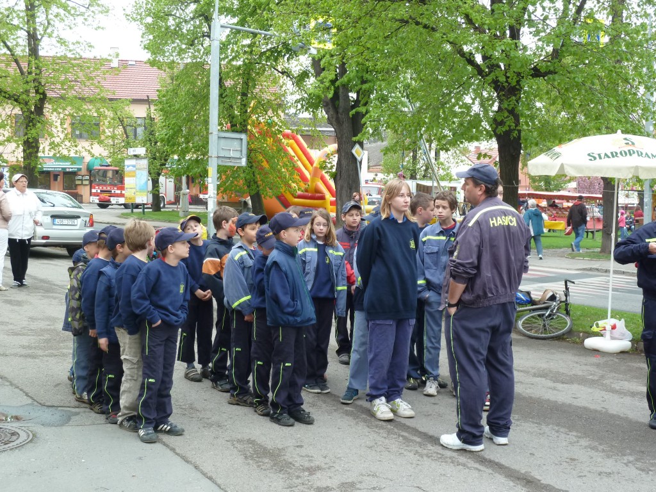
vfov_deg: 30.3
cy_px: 246
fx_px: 910
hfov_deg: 39.7
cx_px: 328
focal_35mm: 48
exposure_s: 1/30
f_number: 3.8
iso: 125
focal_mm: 7.9
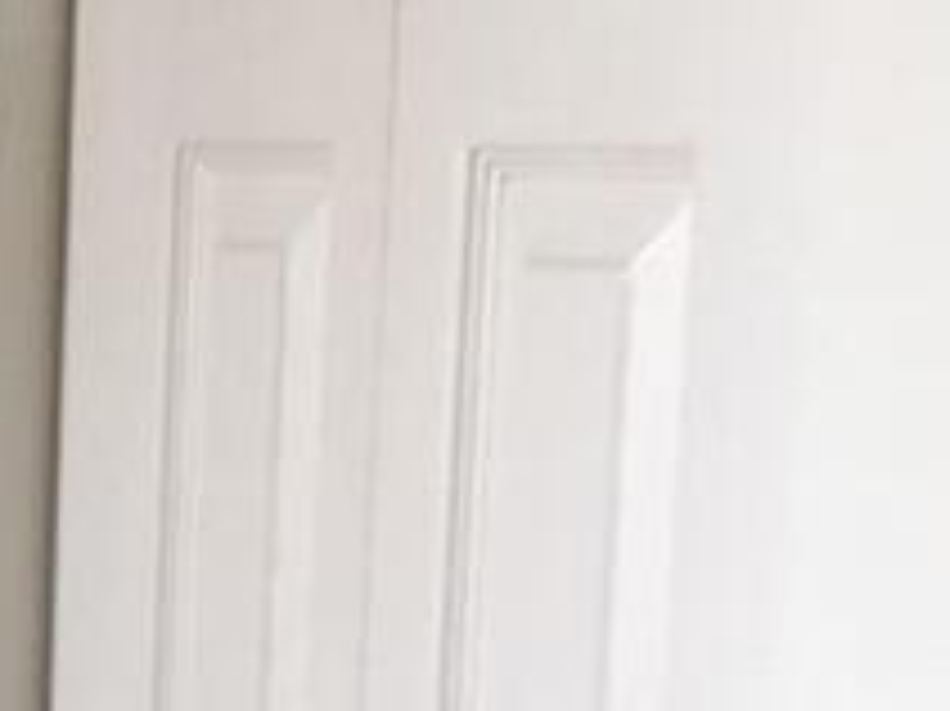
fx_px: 5019
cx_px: -1114
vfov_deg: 7.9
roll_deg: +0.4
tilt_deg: -9.8
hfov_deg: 9.8
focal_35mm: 183
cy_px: 1161
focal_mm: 4.15
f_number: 2.2
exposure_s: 1/60
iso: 32
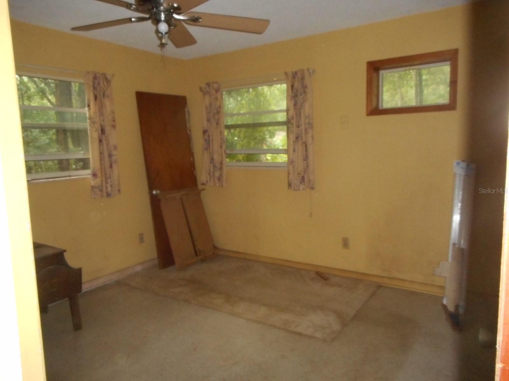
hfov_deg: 69.4
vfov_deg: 54.9
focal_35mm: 25
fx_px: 368
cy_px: 190
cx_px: 254
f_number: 3.7
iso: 640
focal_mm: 4.5
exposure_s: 1/25
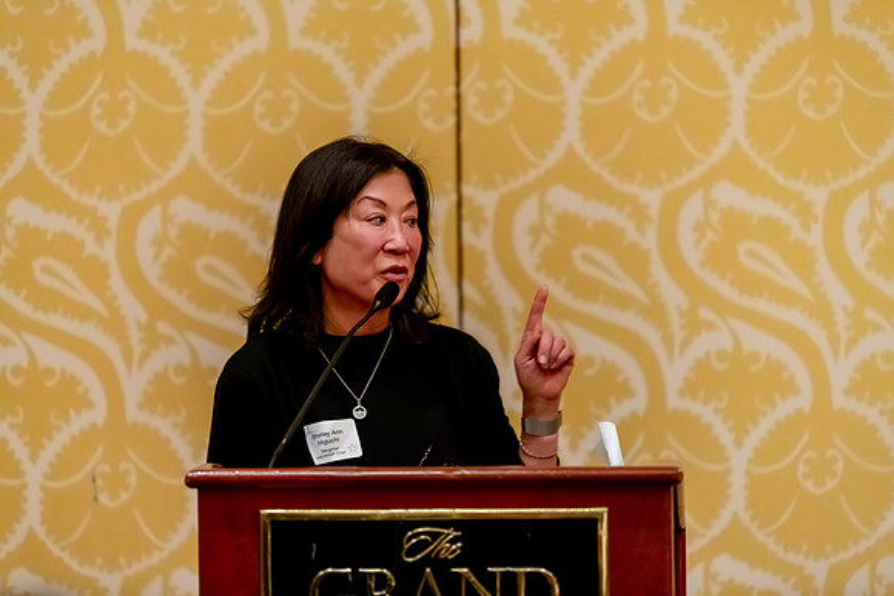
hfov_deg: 10.3
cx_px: 447
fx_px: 4968
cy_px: 298
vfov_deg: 6.9
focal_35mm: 200
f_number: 2.8
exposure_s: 1/160
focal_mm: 200
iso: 6400
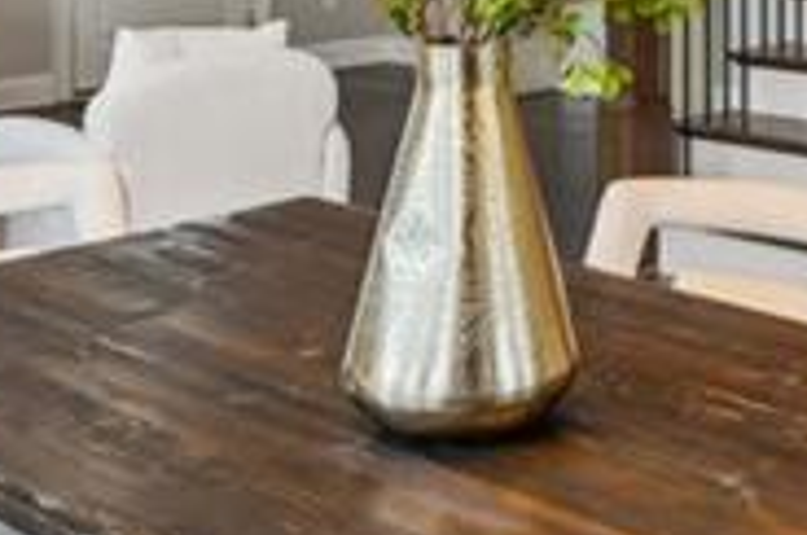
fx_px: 1745
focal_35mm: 78
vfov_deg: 16.2
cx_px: 846
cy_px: -226
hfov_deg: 24.6
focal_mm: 14
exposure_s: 1/13
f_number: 8
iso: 320
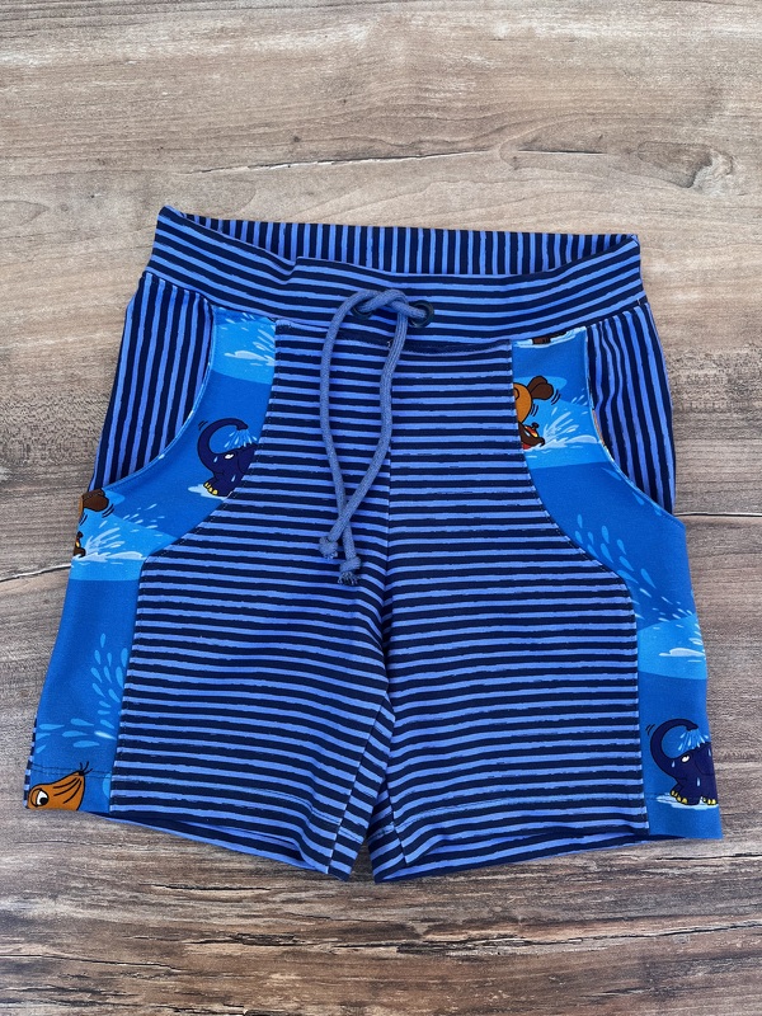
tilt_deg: -85.1
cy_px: 508
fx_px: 763
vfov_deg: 67.3
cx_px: 381
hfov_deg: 53.1
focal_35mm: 26
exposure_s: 1/326
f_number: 1.6
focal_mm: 5.1
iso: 50
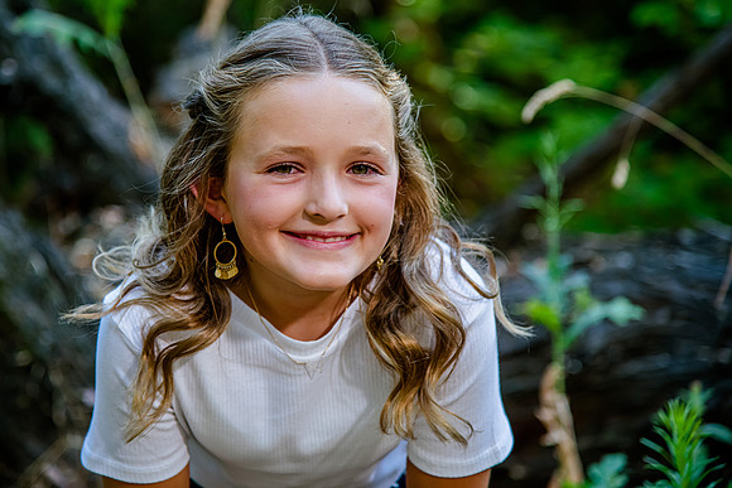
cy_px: 211
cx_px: 319
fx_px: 2538
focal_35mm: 125
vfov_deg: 11.0
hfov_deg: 16.4
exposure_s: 1/320
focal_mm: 110
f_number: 4
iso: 800
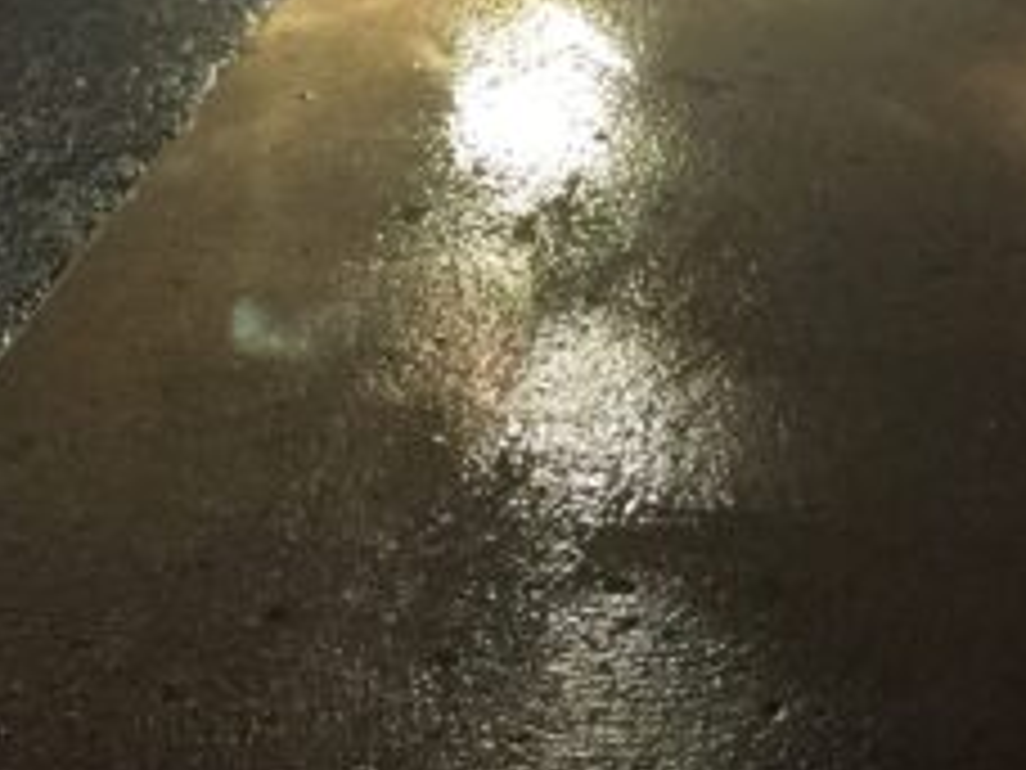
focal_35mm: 89
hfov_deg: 22.0
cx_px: 513
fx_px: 2638
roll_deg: -1.8
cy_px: -263
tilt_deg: -19.5
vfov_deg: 15.7
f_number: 2.2
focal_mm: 4.15
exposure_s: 1/15
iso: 64
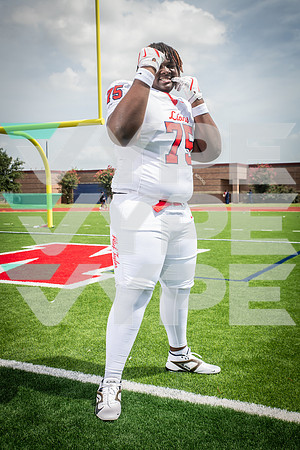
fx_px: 525
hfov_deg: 31.9
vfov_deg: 46.4
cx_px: 150
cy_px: 225
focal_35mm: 42
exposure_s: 1/500
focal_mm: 42
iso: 160
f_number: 7.1
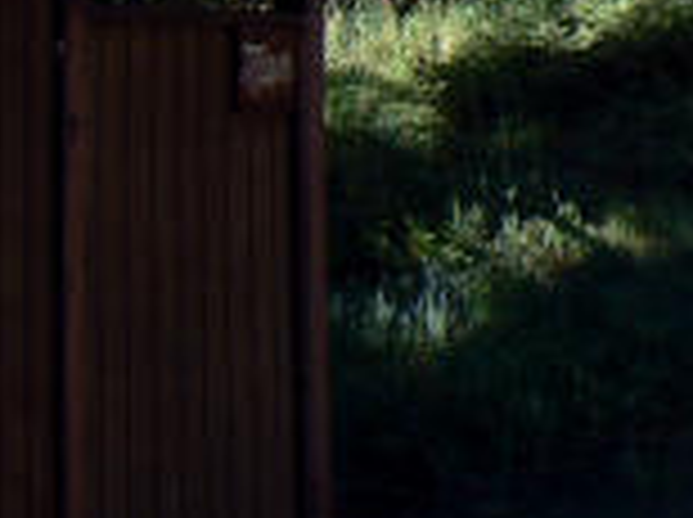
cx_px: 1094
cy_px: -282
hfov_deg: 12.8
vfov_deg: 9.9
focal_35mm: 145
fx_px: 2898
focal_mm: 6
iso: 80
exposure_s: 1/160
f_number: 5.6
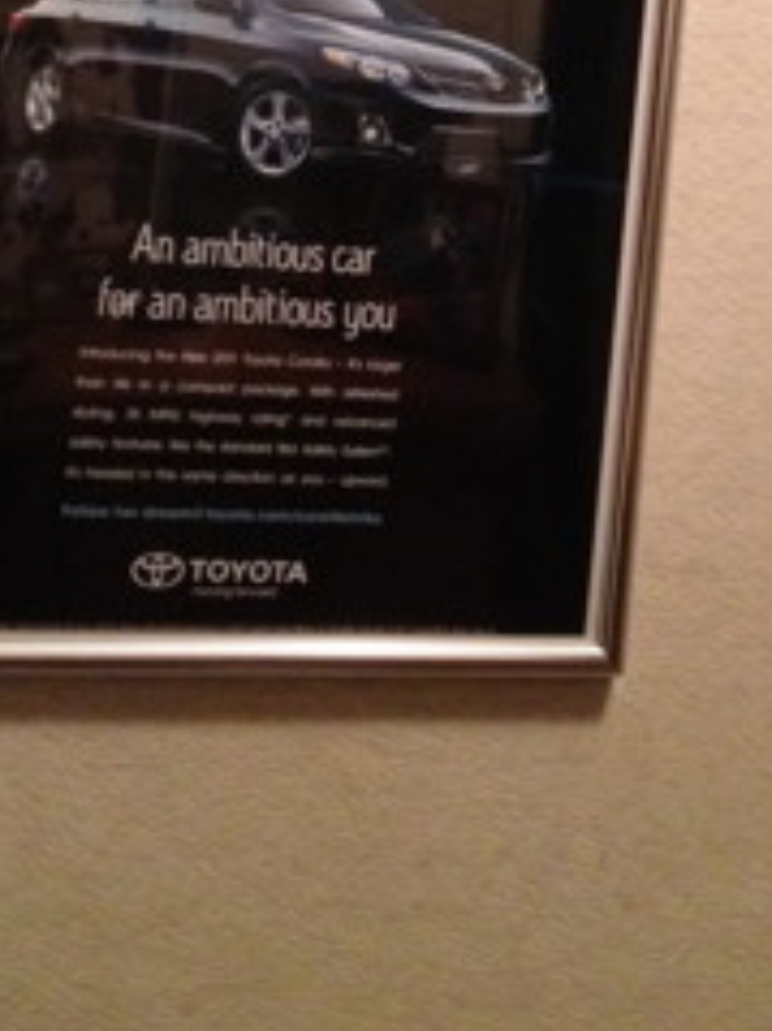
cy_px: -108
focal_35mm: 88
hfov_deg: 16.7
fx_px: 2619
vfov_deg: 21.1
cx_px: 539
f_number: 2.4
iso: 400
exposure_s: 1/20
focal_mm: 4.28
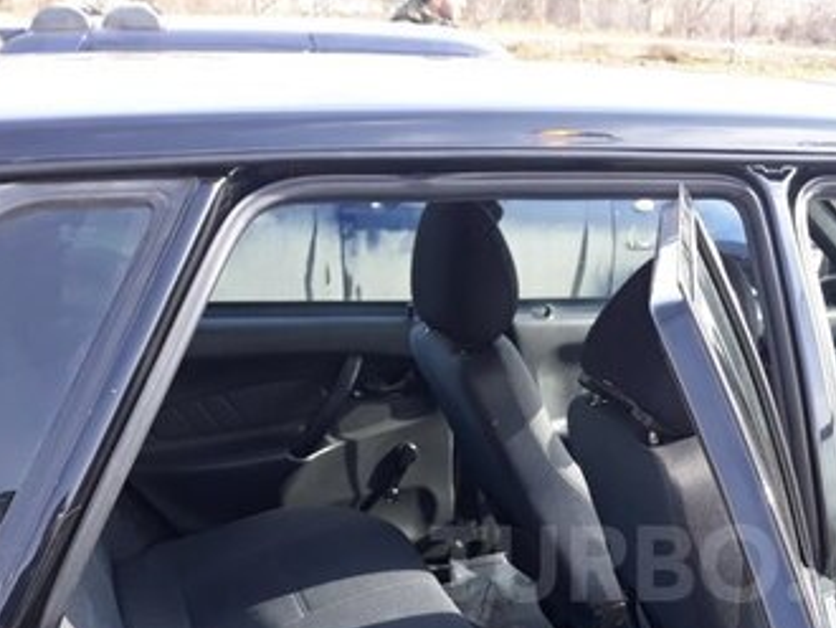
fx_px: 1305
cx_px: 689
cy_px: 563
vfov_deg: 26.2
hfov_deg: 34.3
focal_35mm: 54
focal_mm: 3.71
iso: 40
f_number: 1.7
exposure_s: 1/265
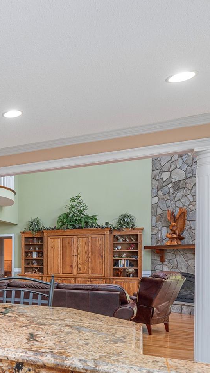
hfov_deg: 25.2
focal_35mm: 36
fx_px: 356
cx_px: -102
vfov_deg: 53.8
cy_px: 259
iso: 320
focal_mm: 16
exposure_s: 1/50
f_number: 8
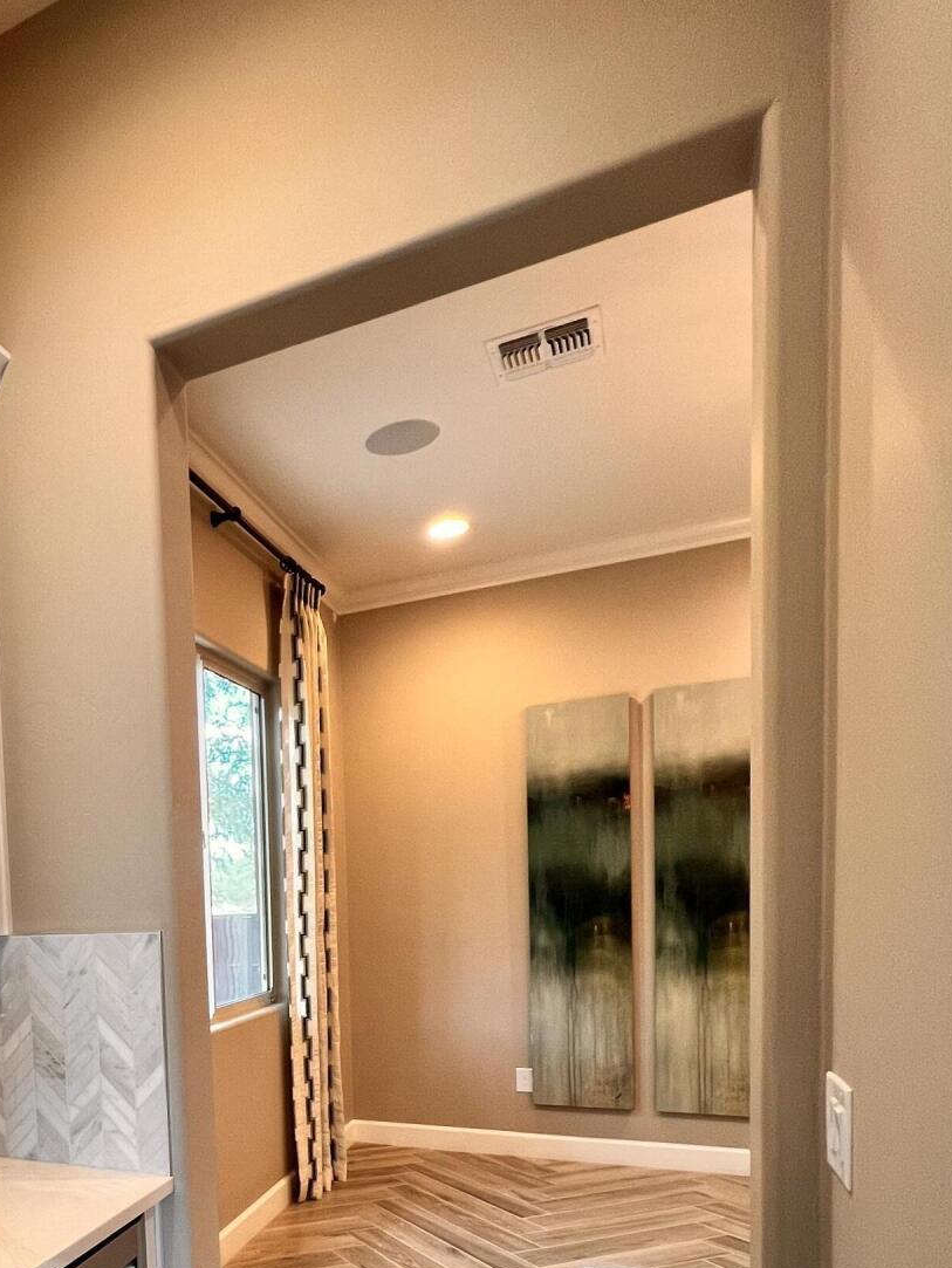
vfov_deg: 66.4
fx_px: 880
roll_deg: +2.5
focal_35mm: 24
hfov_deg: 50.4
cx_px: 95
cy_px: 974
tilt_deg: -3.8
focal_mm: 1.57
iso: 160
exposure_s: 1/60
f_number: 1.8
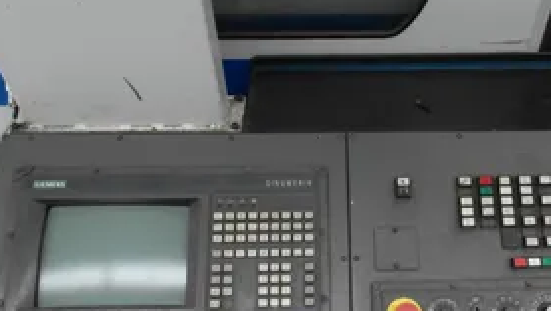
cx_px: 353
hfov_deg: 54.5
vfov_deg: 32.6
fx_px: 526
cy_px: 208
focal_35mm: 36
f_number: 2.8
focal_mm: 4.1
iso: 640
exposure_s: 1/45
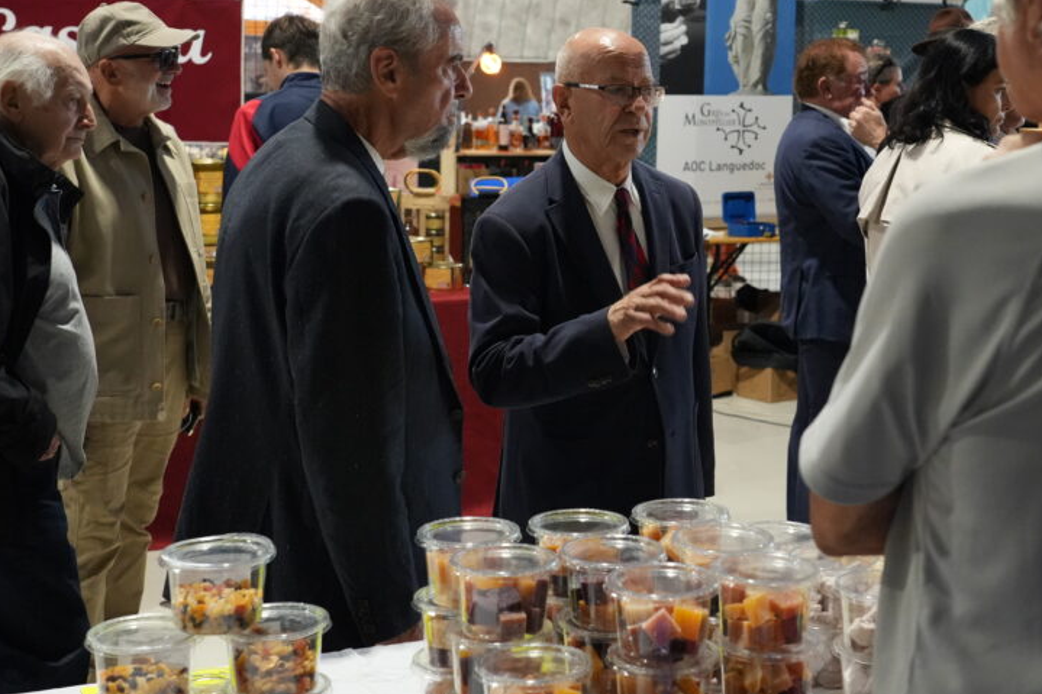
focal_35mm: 54
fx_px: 1563
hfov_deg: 36.7
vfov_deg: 25.0
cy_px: 257
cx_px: 637
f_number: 5.6
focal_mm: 39
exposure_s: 1/160
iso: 6400
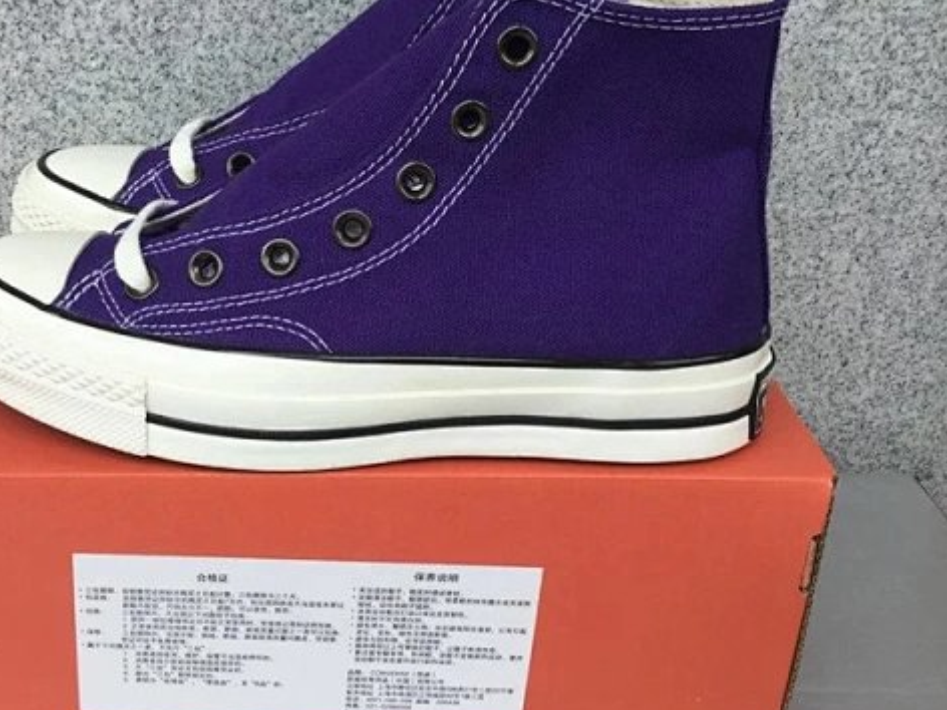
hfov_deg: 44.3
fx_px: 1149
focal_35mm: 42
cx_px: 339
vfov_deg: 34.2
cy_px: 287
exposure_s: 1/582
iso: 25
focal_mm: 3.3
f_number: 2.4
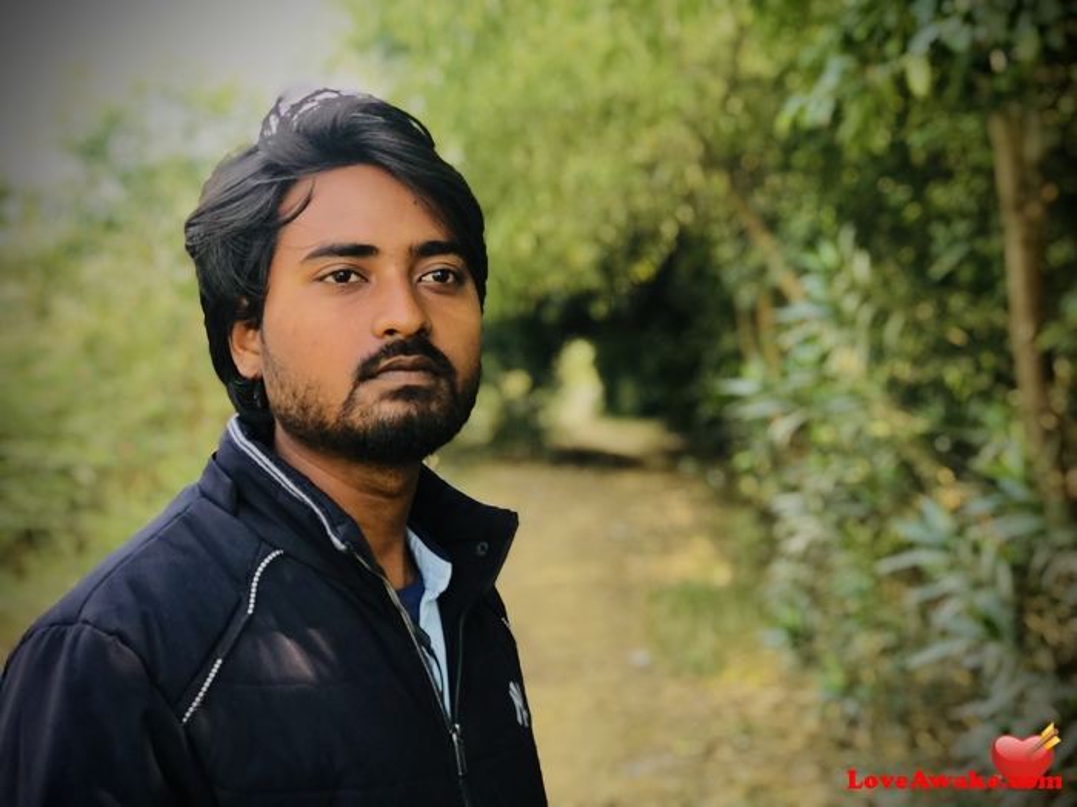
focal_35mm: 57
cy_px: 404
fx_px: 1773
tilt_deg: -2.2
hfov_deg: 33.8
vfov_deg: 25.7
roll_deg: +0.2
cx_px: 538
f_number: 2.8
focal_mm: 6.6
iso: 20
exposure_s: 1/50
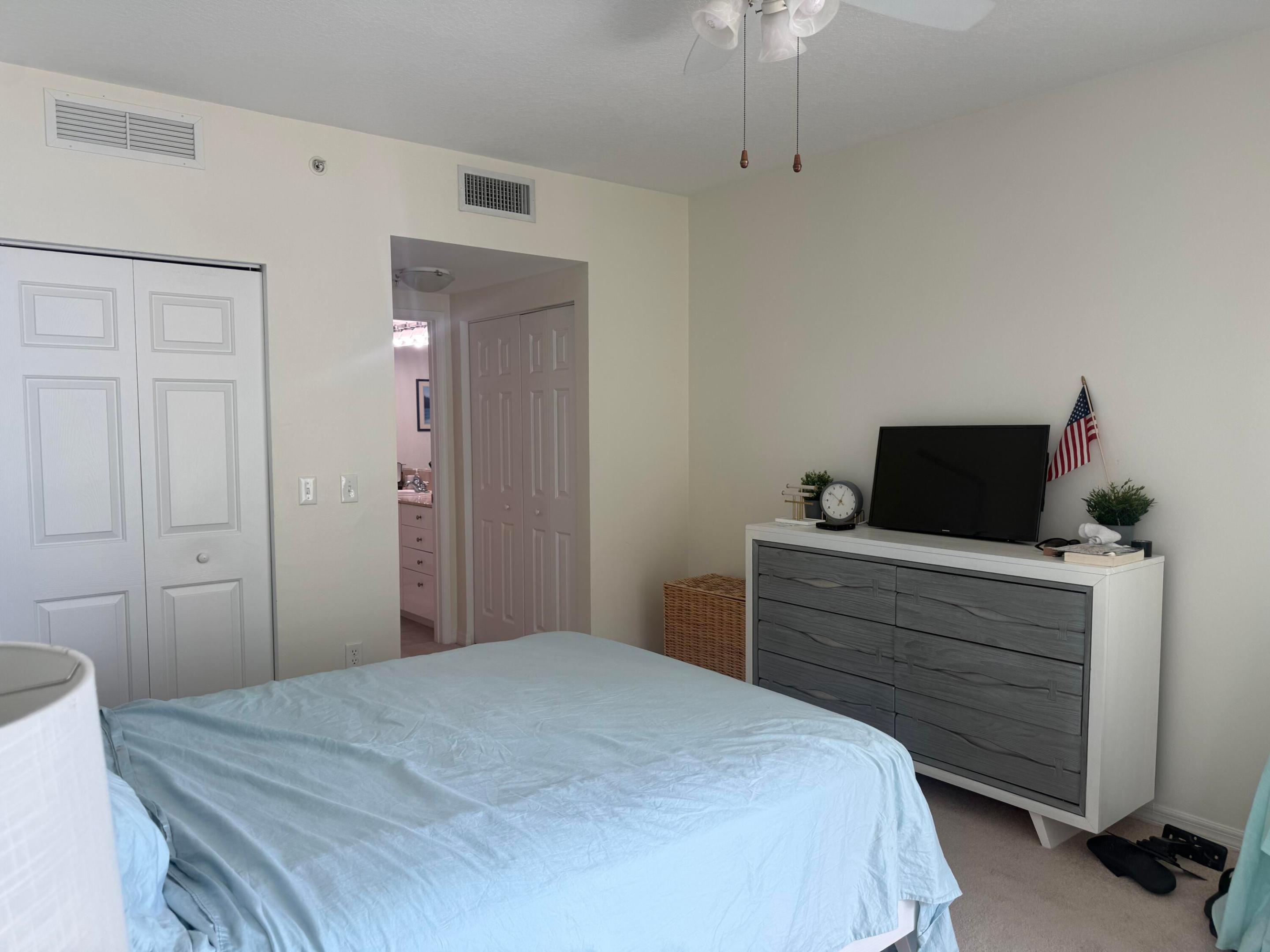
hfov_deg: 71.6
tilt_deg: -2.9
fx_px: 881
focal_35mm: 24
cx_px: 635
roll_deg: +1.0
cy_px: 476
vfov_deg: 56.8
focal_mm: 6.76
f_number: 1.78
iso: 64
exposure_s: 1/121
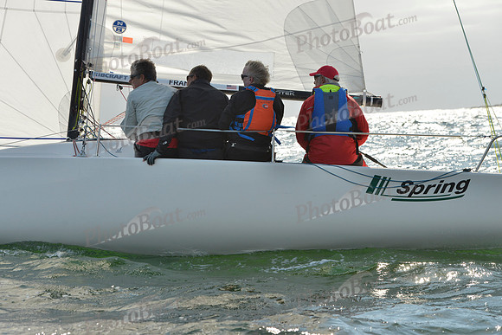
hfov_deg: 20.8
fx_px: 1367
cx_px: 251
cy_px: 168
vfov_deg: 14.0
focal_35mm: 98
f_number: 8
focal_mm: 98
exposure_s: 1/1600
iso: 400
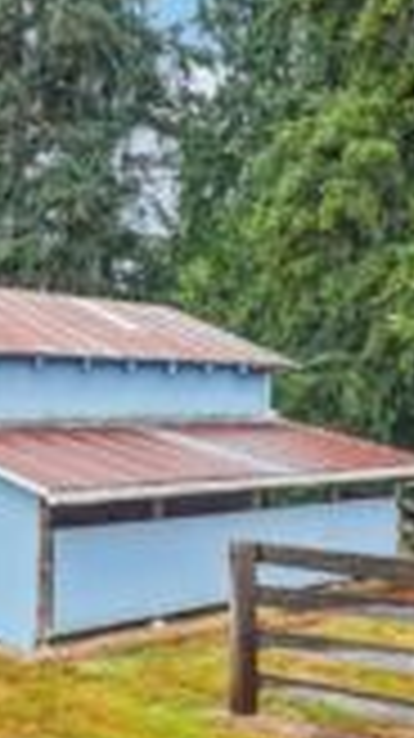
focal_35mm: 41
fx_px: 802
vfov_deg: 49.4
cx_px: 144
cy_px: 398
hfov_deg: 28.8
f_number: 8
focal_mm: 16
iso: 400
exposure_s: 1/40
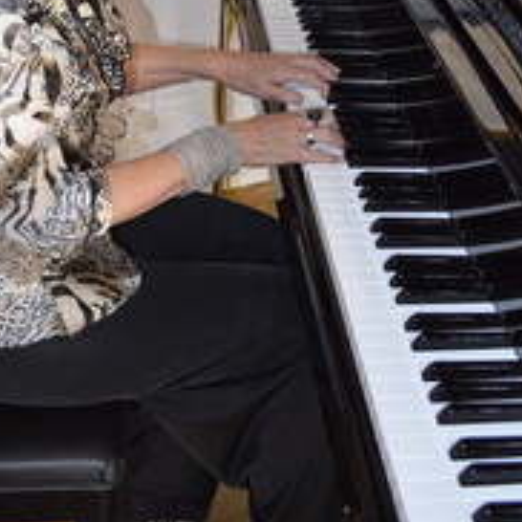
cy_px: -155
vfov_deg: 24.0
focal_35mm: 63
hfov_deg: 27.3
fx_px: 1075
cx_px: 288
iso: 3200
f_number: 3.5
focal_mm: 18
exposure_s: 1/60
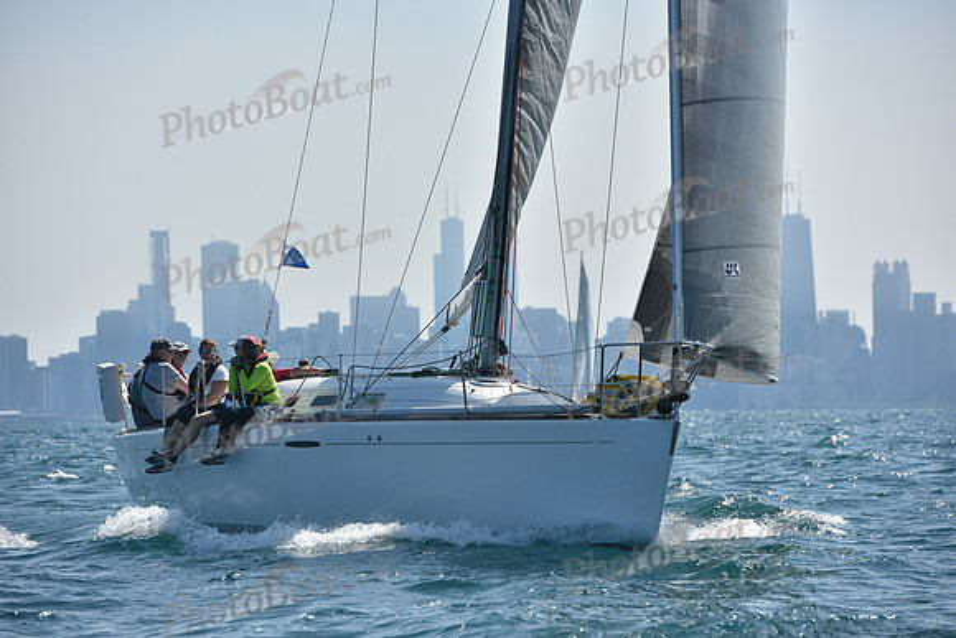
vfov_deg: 6.9
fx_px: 5312
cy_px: 319
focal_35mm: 200
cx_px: 478
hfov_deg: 10.3
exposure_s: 1/1600
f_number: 7.1
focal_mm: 200
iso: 250
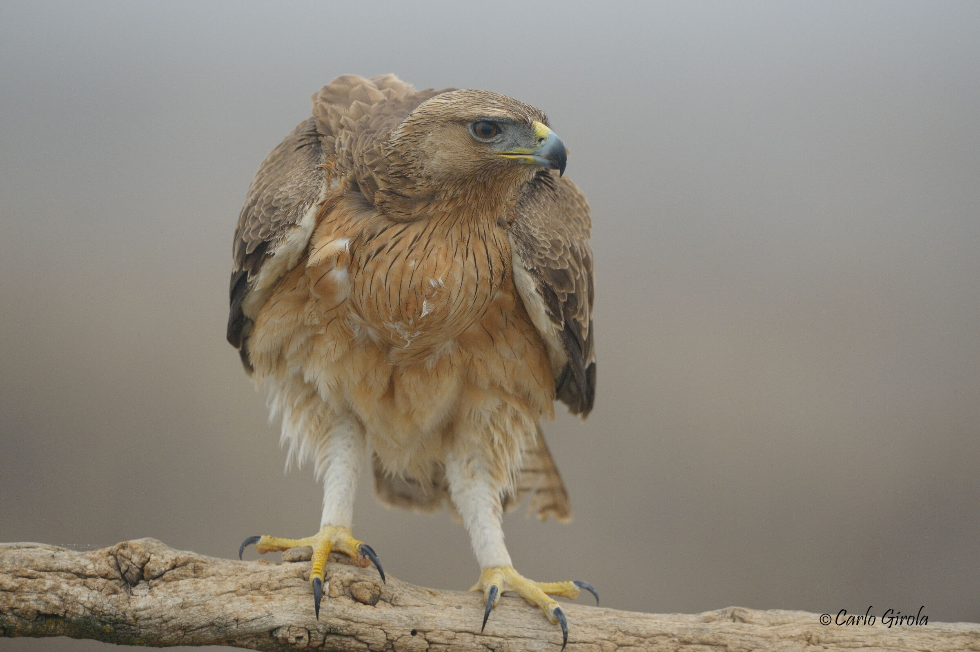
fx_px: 16323
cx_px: 490
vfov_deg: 2.3
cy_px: 326
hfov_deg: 3.4
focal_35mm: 600
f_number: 5.6
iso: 2500
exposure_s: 1/500
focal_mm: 600
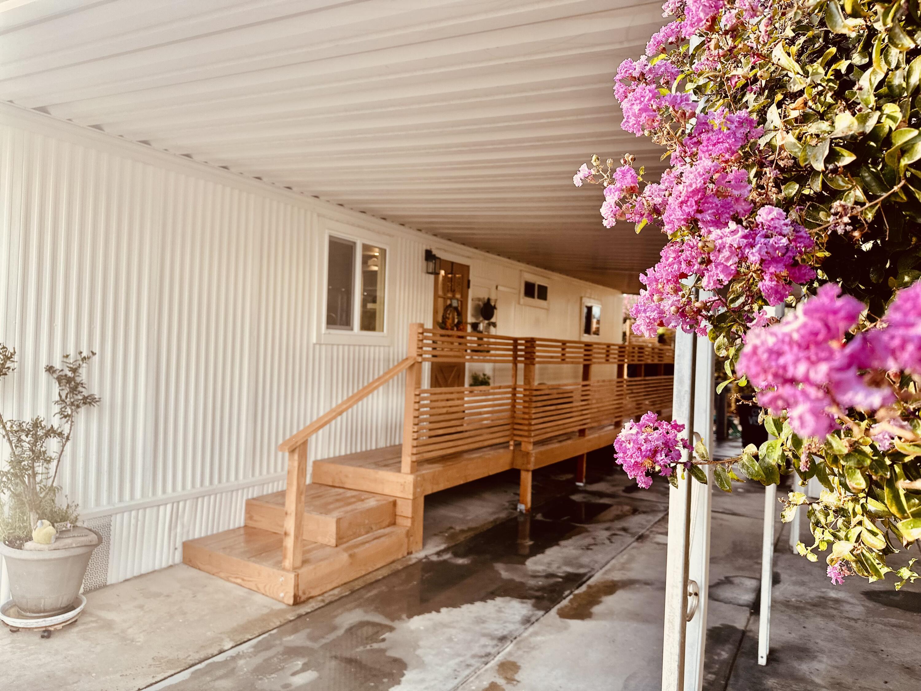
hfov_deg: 71.6
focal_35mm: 24
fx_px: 639
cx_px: 460
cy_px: 346
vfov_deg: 56.8
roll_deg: -2.0
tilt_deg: +0.7
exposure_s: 1/404
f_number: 1.78
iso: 80
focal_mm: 6.86
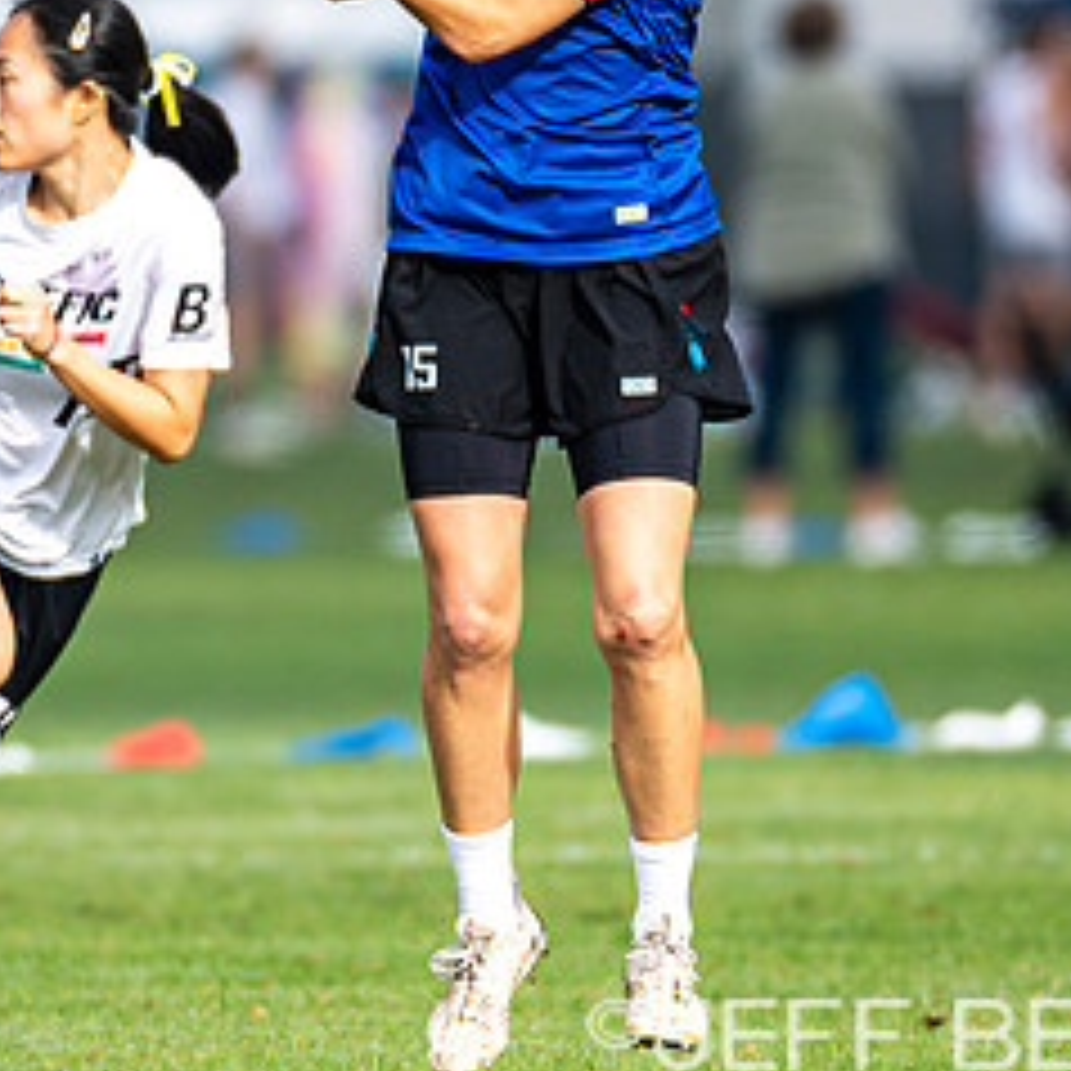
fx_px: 45225
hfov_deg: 1.4
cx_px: 495
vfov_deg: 1.4
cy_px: 440
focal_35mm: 1292
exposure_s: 1/1250
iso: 100
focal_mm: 300
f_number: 2.8
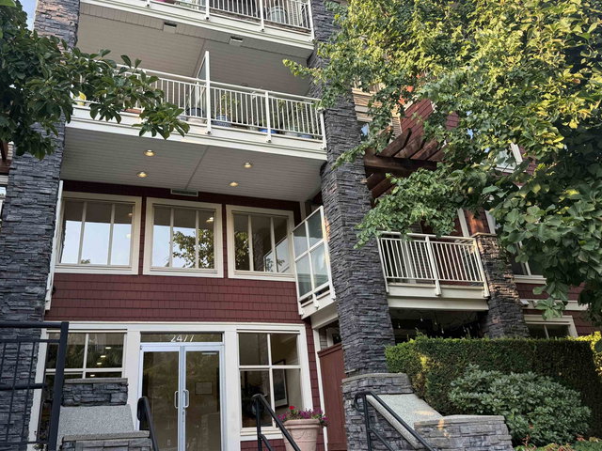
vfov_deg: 46.6
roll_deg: +3.4
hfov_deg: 59.7
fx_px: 522
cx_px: 256
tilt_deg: +26.3
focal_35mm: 30
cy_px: 184
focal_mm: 6.76
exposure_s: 1/326
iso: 80
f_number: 1.78
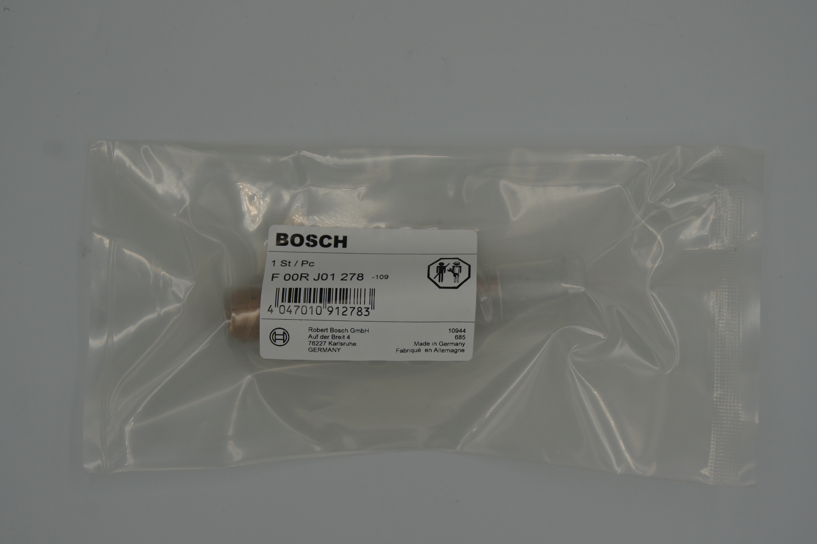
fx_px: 1361
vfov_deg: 22.6
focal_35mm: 60
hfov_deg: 33.4
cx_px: 408
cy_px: 272
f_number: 5.6
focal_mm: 40
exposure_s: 1/500
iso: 200
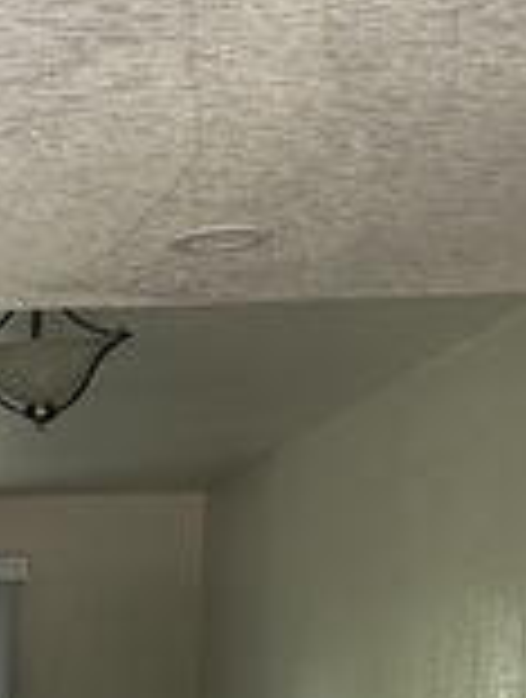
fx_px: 2078
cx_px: -196
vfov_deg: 17.3
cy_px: 1027
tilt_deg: -8.9
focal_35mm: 103
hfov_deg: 13.8
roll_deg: +0.5
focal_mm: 6.86
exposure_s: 1/121
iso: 100
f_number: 1.78
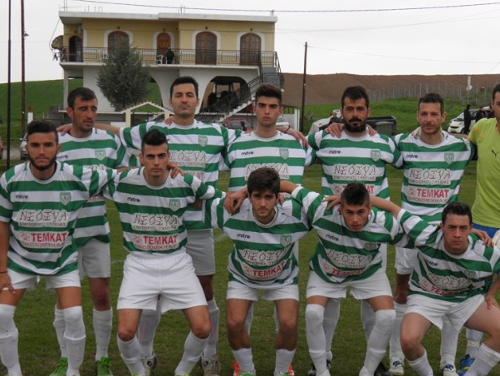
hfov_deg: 24.4
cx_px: 268
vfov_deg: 18.4
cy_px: 195
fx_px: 1156
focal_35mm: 80
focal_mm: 13.2
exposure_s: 1/100
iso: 50
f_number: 4.9
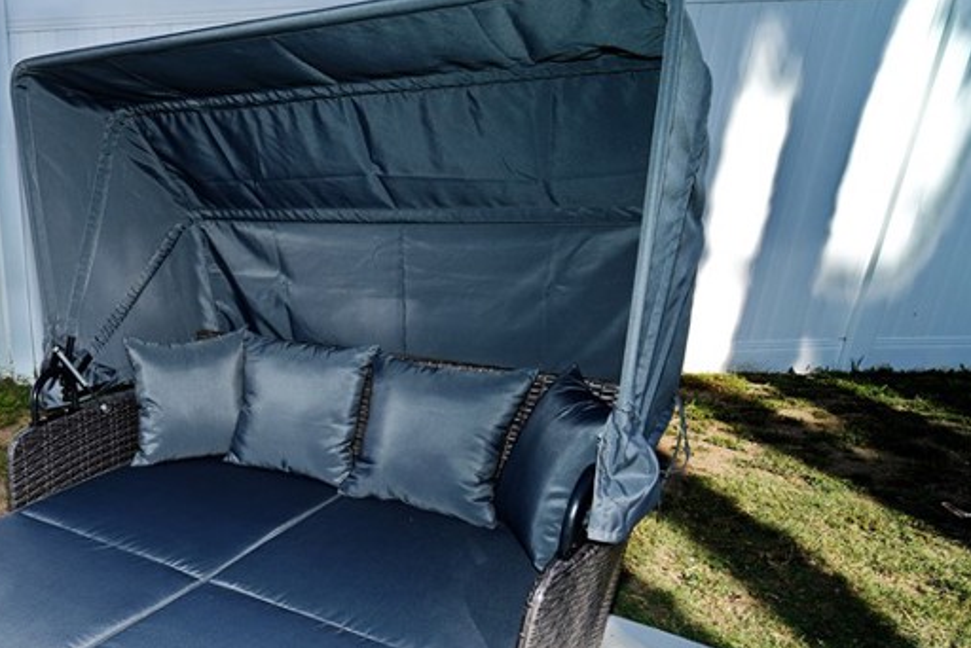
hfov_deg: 56.4
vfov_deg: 44.1
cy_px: 522
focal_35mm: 28
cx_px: 95
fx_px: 756
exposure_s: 1/100
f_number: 6.3
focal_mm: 14
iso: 64
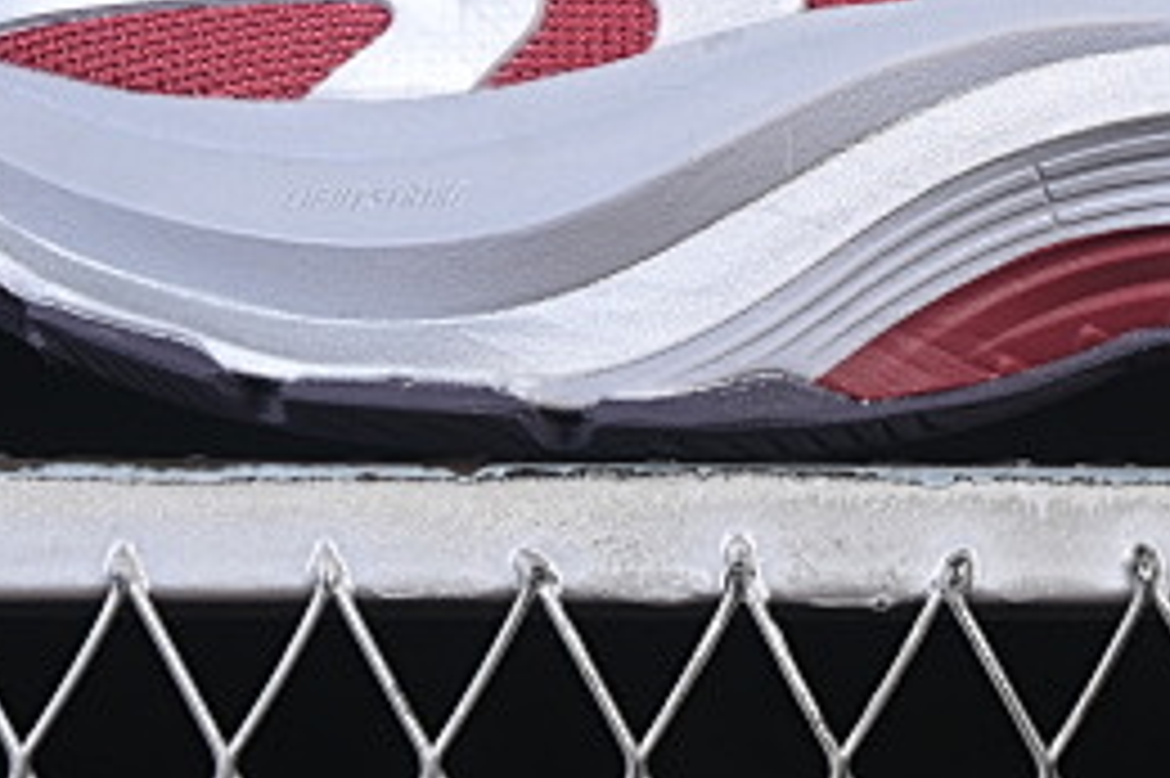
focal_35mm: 231
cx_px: 1048
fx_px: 7502
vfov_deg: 5.9
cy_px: -281
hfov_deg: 8.9
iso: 160
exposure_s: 1/80
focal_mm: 50
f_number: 7.1
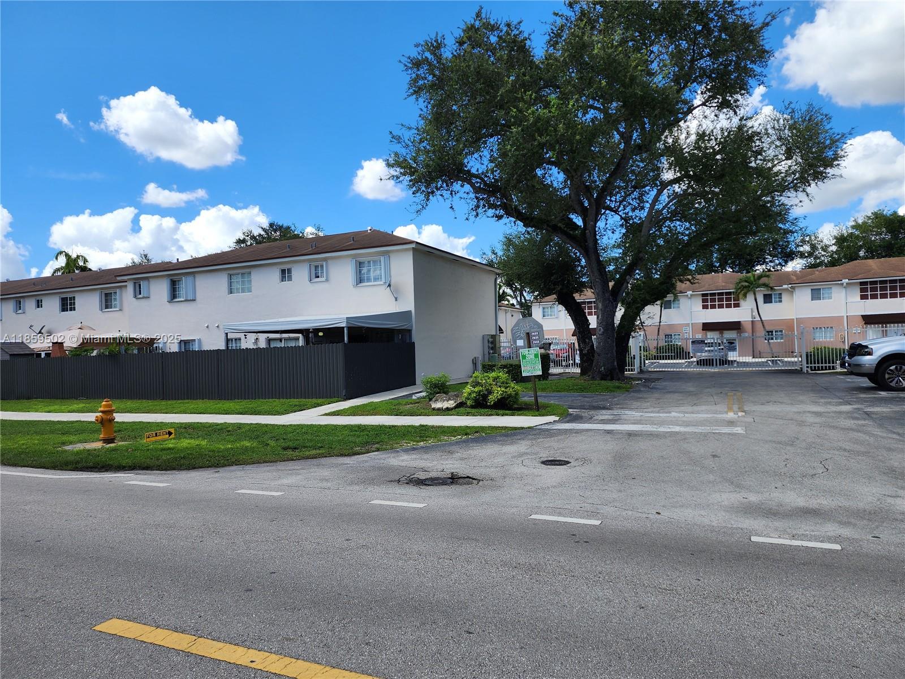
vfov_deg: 58.9
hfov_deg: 73.9
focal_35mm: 23
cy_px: 340
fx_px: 601
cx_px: 452
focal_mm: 6.4
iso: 12
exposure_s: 1/876
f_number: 1.8
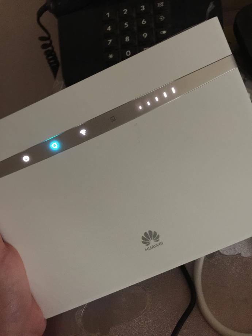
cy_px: 168
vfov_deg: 61.7
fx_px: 281
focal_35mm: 29
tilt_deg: -57.9
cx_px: 126
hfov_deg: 48.2
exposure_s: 1/4
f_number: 2.2
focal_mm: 4.15
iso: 160
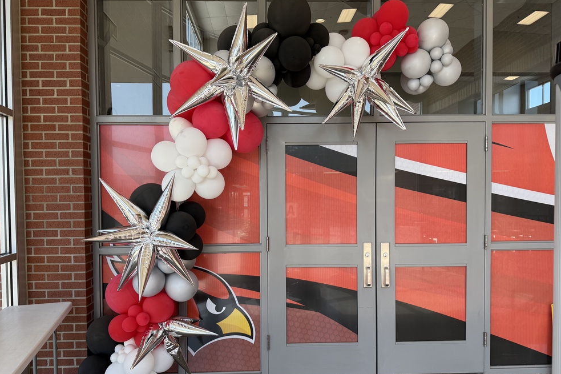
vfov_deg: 49.5
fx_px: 405
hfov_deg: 69.4
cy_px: 204
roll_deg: +0.2
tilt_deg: -1.6
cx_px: 277
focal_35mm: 26
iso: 80
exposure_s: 1/347
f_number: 1.78
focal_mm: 6.76
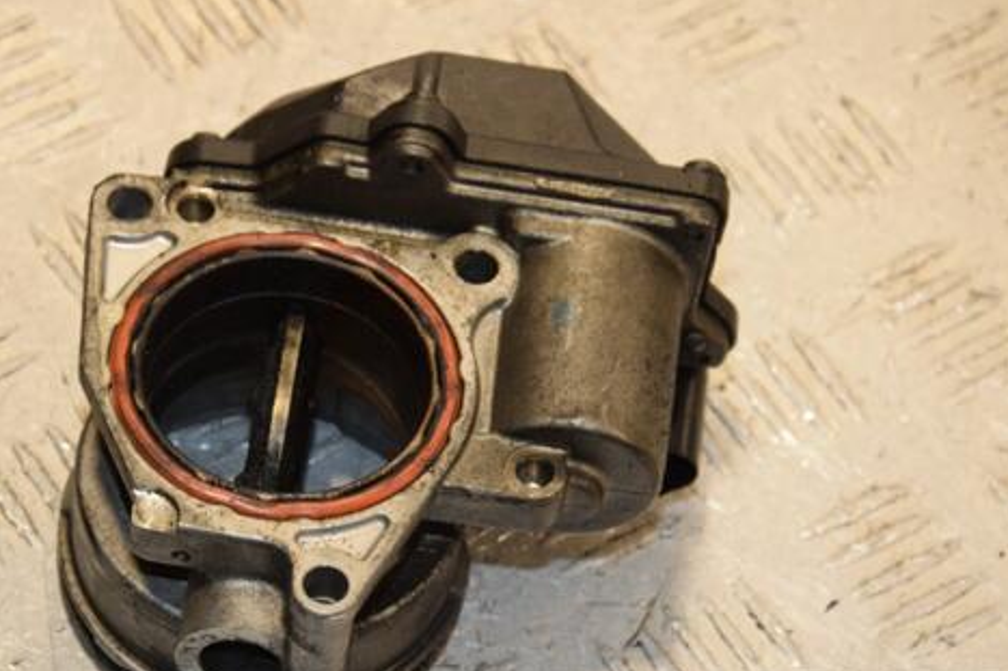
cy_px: 423
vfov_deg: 9.5
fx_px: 4048
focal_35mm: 145
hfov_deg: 14.2
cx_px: 404
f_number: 8
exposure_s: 1/200
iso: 800
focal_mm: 75
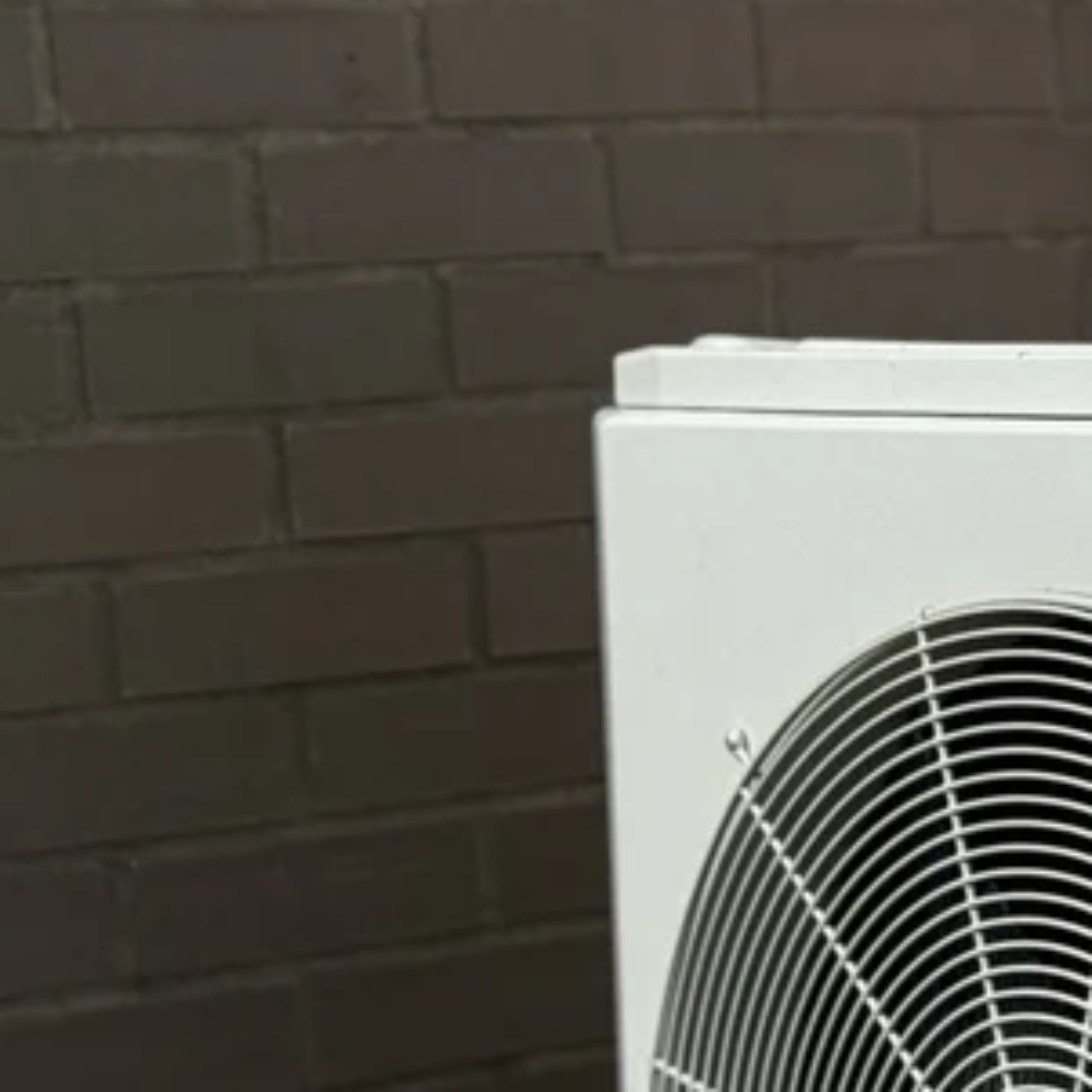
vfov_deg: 10.4
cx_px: 2142
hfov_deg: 9.8
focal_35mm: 167
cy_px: 1047
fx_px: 5960
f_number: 1.78
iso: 64
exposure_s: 1/11364
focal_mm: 6.76
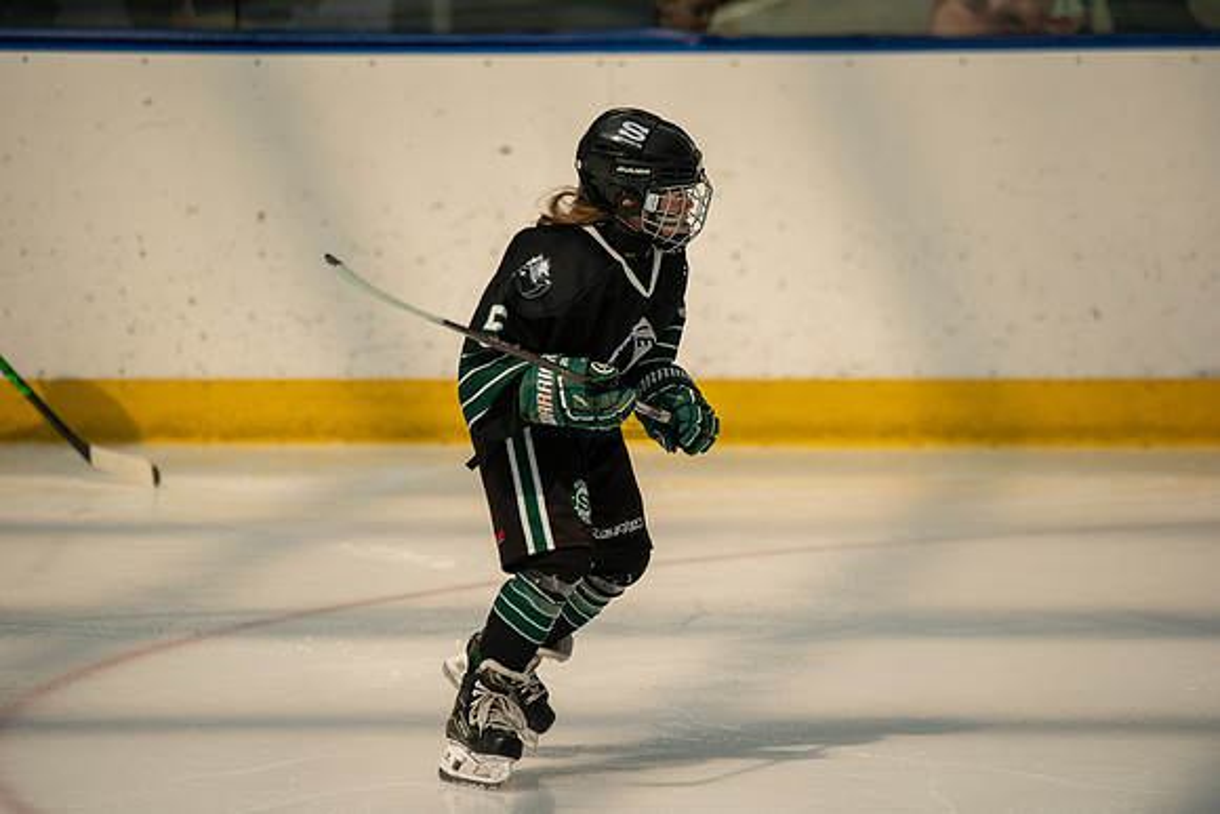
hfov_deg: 6.9
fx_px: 10169
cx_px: 610
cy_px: 407
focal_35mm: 300
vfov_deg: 4.6
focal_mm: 300
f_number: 3.5
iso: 1600
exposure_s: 1/5000
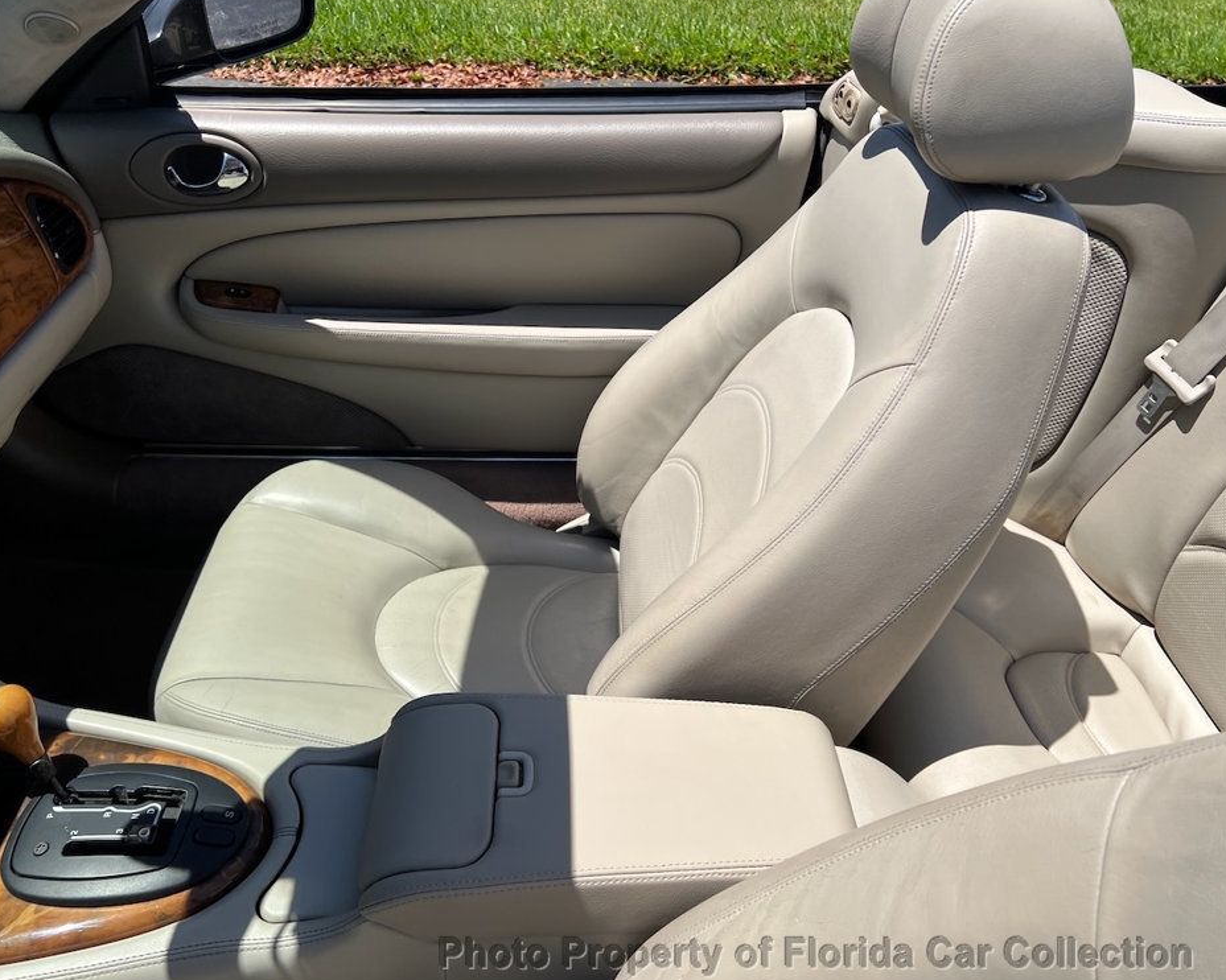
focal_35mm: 28
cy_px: 491
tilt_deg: -37.0
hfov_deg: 62.2
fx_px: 1016
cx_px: 585
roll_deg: -2.3
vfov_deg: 51.5
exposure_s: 1/4630
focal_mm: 5.7
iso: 50
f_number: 1.5
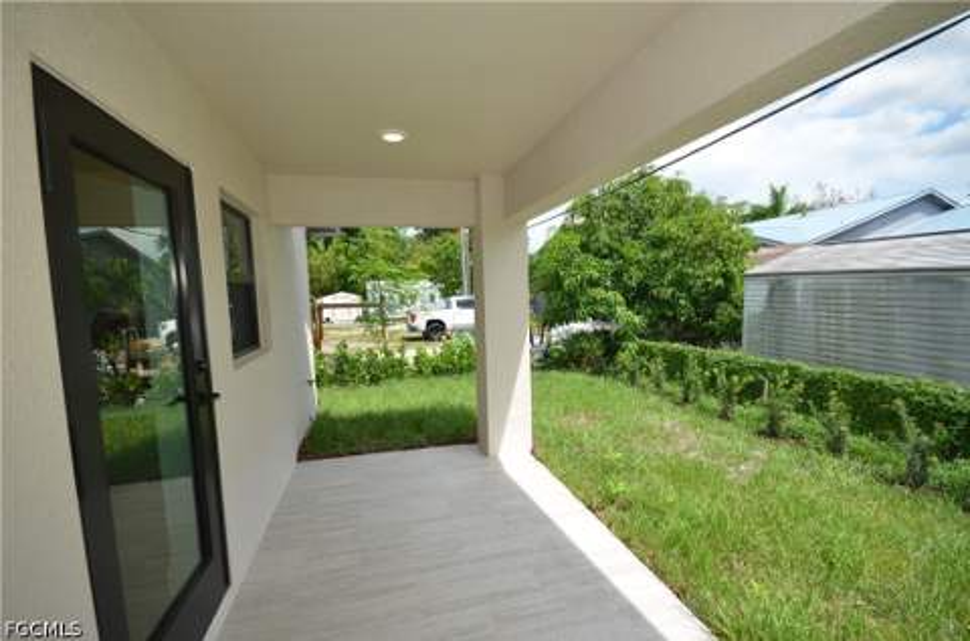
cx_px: 485
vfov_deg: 77.0
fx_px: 403
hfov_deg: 100.6
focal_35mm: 15
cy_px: 320
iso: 100
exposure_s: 1/200
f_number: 7.1
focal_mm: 10
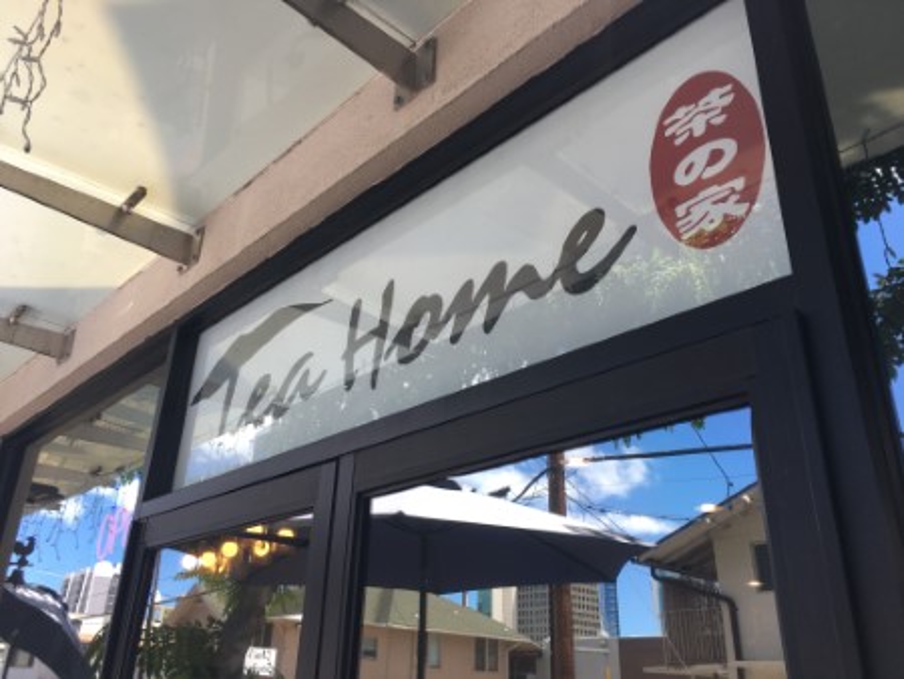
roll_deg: -2.6
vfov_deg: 48.3
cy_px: 340
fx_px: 758
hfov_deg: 61.6
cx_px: 452
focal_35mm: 29
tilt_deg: +24.2
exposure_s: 1/181
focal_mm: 4.15
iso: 25
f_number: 2.2
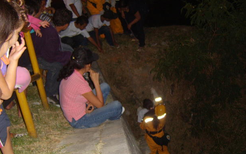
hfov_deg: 46.2
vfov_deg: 29.7
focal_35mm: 43
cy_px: 102
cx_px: 121
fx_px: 288
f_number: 2.7
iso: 141
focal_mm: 8.13
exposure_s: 1/30
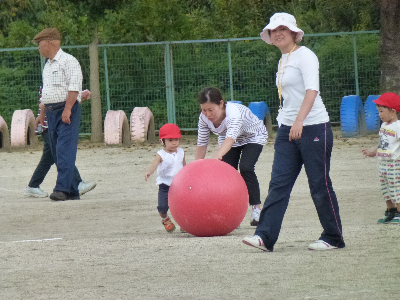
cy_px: 150
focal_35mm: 384
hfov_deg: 5.2
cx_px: 200
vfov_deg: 3.9
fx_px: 4437
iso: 640
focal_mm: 68.8
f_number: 5.9
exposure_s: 1/500
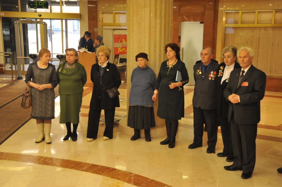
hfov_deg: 38.2
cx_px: 141
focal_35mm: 52
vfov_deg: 25.9
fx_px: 407
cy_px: 94
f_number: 6.3
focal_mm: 52
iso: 3200
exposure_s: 1/160
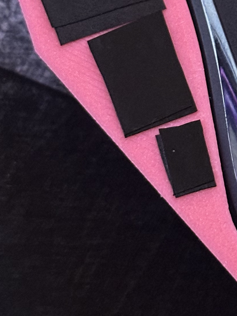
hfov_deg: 8.3
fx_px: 1607
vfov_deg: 11.2
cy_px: 87
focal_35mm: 176
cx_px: 332
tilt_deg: -54.9
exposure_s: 1/25
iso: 500
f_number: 1.78
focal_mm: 6.86
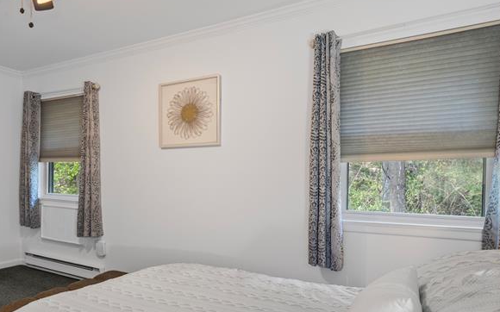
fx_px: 368
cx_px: 134
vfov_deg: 45.8
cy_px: 185
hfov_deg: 64.9
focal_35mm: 27
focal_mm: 10
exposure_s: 1/5
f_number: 4
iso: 500
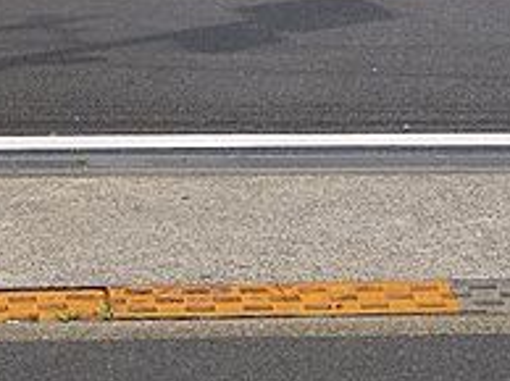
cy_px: -202
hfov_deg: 13.0
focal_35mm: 152
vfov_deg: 9.5
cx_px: 174
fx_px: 2237
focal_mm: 8.2
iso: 80
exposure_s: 1/640
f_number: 3.3
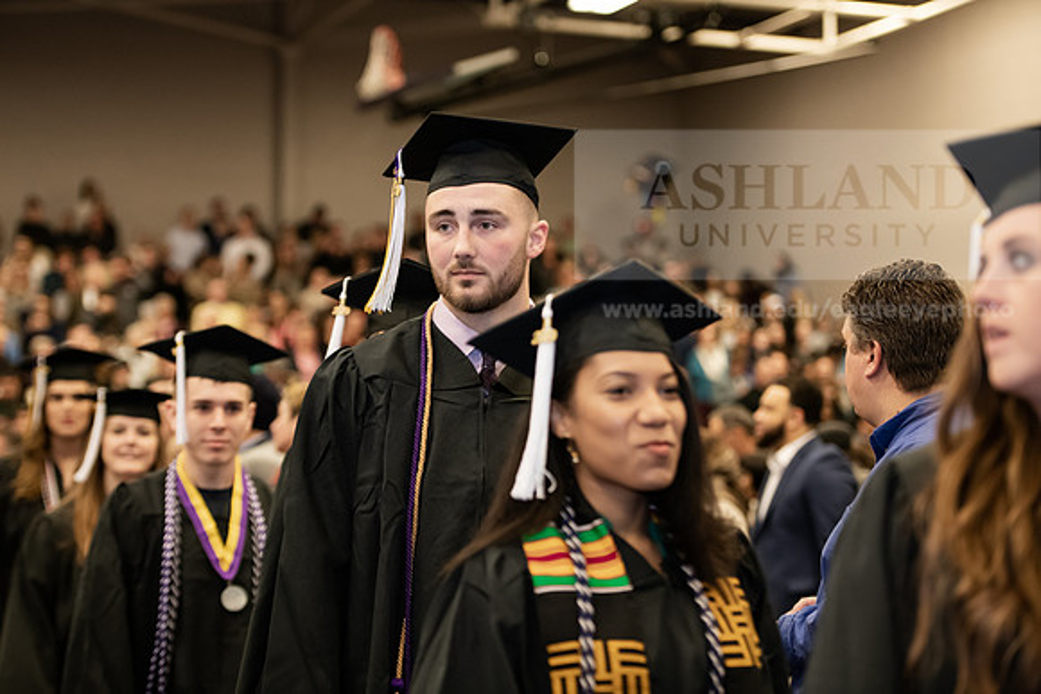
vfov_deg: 16.1
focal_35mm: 85
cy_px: 347
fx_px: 2458
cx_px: 520
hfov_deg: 23.9
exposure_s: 1/200
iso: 2000
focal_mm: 85
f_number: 3.2
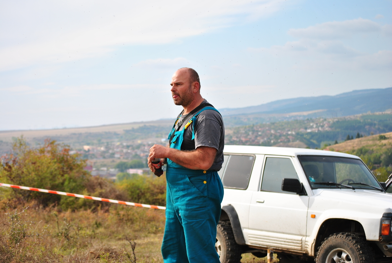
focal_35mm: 90
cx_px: 196
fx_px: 981
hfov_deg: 22.6
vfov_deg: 15.2
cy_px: 132
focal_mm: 60
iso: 100
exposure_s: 1/400
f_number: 4.5
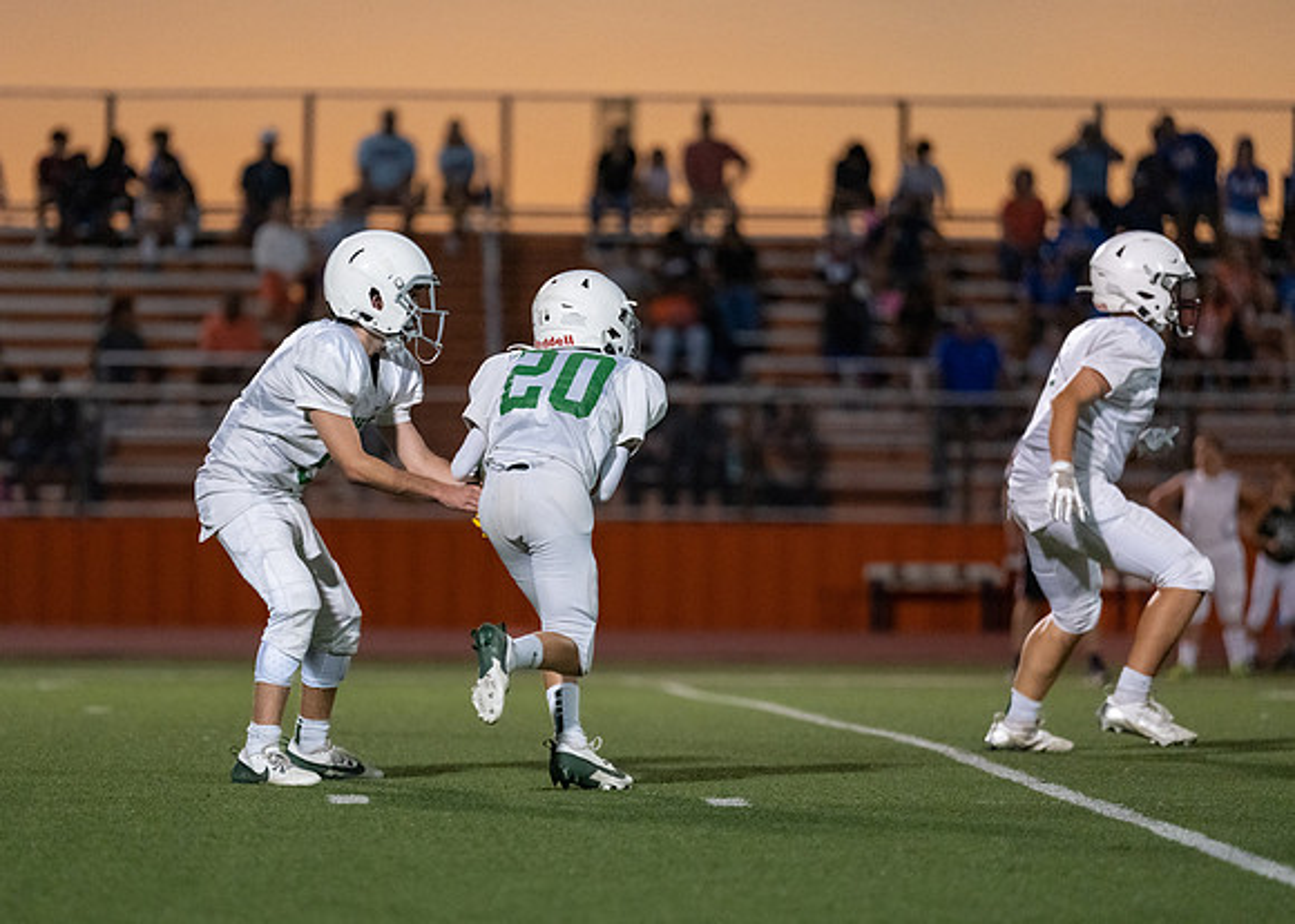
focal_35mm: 233
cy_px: 462
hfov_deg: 8.6
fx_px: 8568
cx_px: 536
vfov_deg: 6.2
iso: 4000
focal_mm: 200
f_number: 2.8
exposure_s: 1/1000
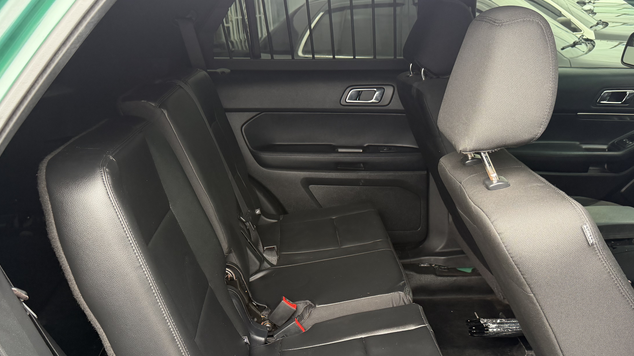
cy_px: 223
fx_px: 572
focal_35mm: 34
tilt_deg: -21.1
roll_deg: +5.0
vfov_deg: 34.5
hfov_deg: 58.0
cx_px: 302
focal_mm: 6.76
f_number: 1.78
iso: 200
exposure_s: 1/170
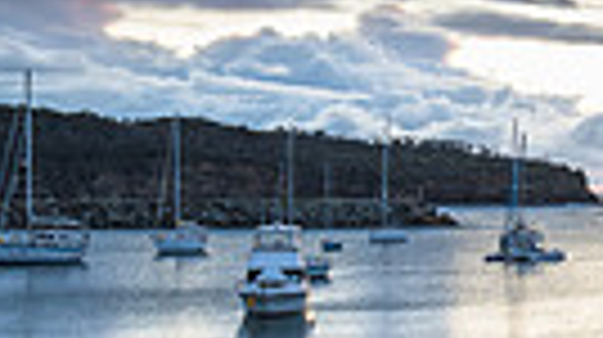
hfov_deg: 17.4
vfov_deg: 10.8
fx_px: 1789
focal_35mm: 112
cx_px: 882
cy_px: 214
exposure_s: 1/1.25
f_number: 8
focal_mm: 24
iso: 50
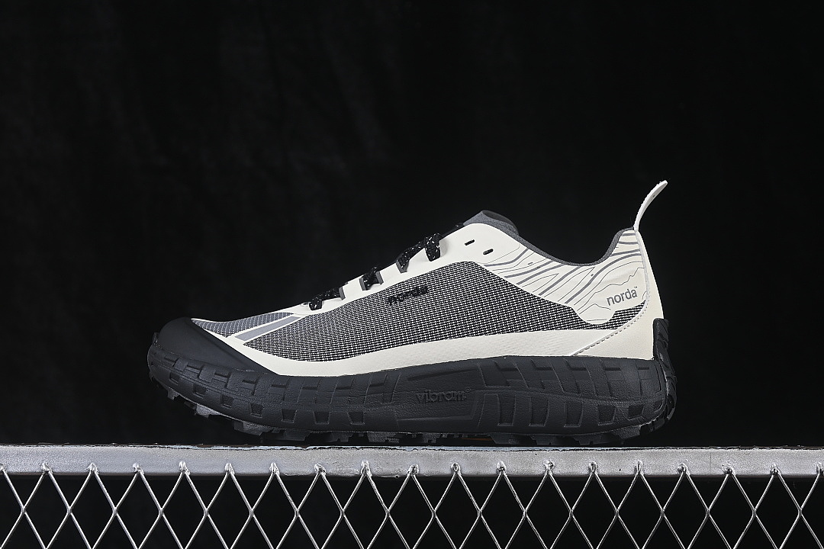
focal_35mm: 75
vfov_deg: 18.2
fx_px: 1717
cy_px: 274
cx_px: 412
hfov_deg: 27.0
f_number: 7.1
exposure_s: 1/60
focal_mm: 50
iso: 160
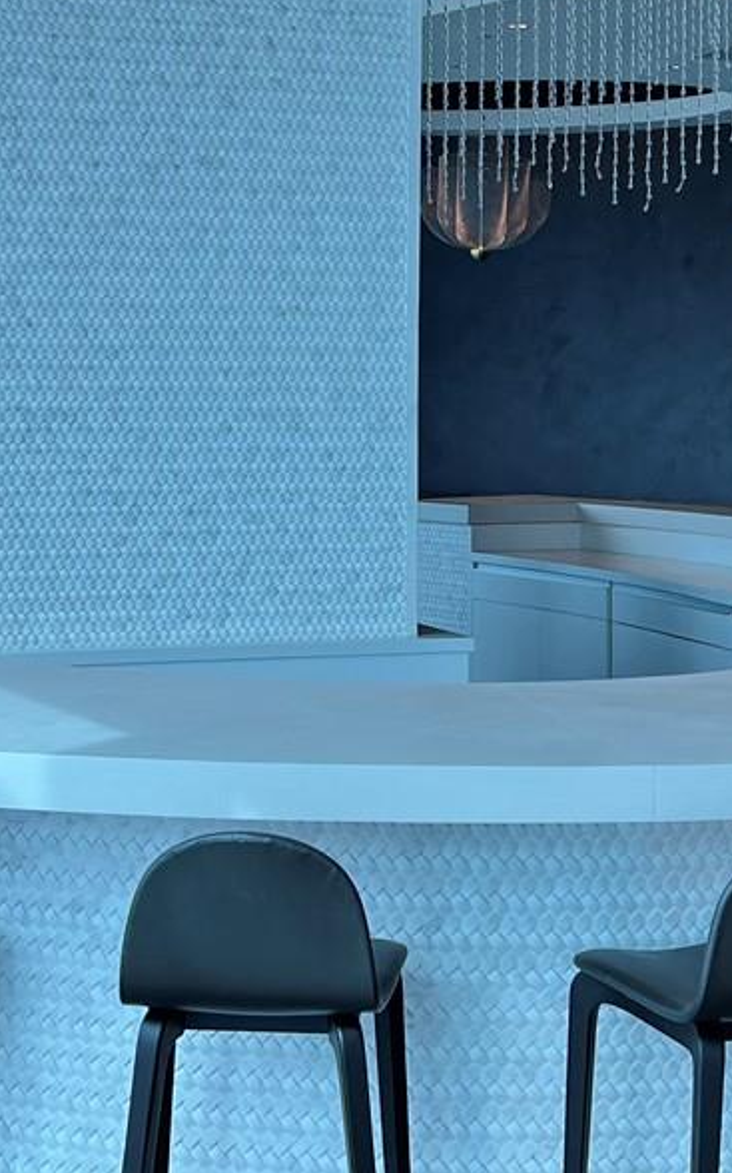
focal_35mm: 75
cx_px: 311
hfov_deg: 17.4
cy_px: 377
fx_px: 2396
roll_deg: -0.6
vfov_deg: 27.3
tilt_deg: +0.9
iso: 40
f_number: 1.5
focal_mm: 5.7
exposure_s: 1/170
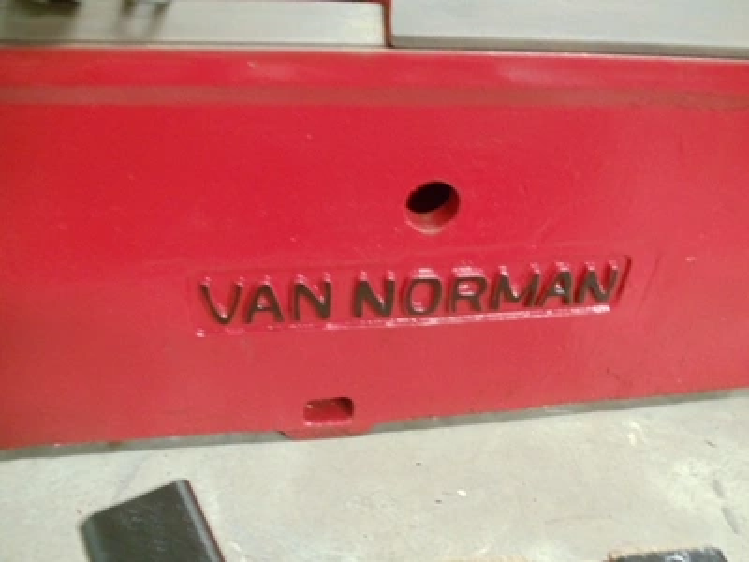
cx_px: 374
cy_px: 281
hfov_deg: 42.9
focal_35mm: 44
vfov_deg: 32.9
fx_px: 952
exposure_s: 1/2
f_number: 3.5
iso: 400
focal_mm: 6
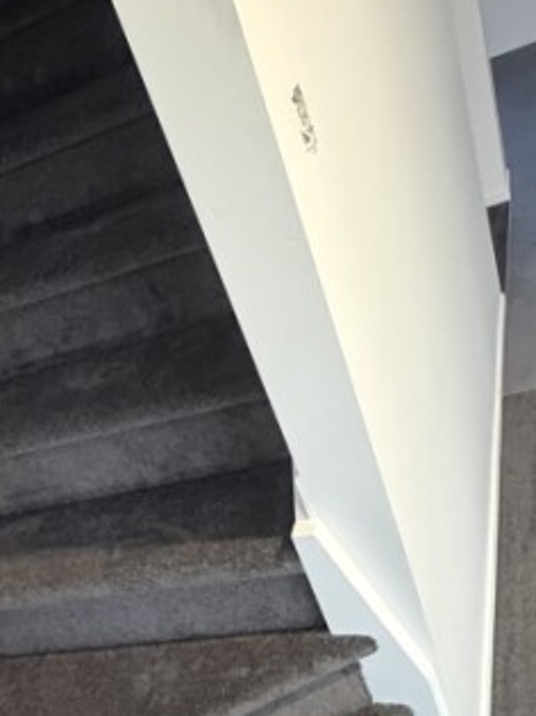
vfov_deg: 43.2
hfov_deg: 35.9
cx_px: 235
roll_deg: +27.3
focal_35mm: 40
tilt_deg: -40.2
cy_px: 632
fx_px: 826
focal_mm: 2.22
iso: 800
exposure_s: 1/60
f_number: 2.2
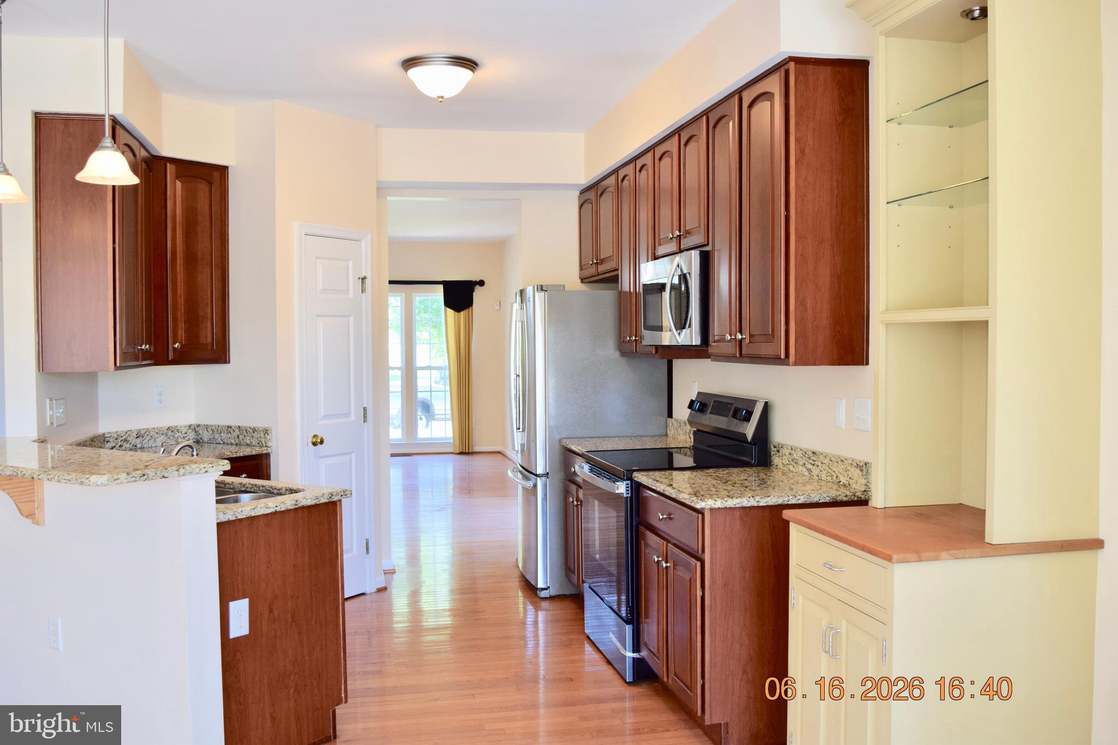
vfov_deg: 40.0
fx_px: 1025
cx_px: 559
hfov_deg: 57.2
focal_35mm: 33
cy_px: 372
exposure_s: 1/80
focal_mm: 22
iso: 400
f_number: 4.5
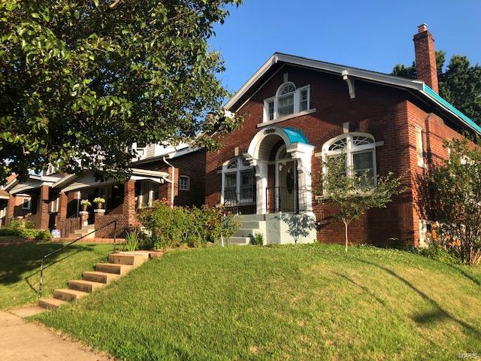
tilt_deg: +9.1
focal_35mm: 28
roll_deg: +0.6
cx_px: 240
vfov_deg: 49.7
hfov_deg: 63.4
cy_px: 180
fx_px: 389
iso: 20
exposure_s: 1/676
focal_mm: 3.99
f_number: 1.8
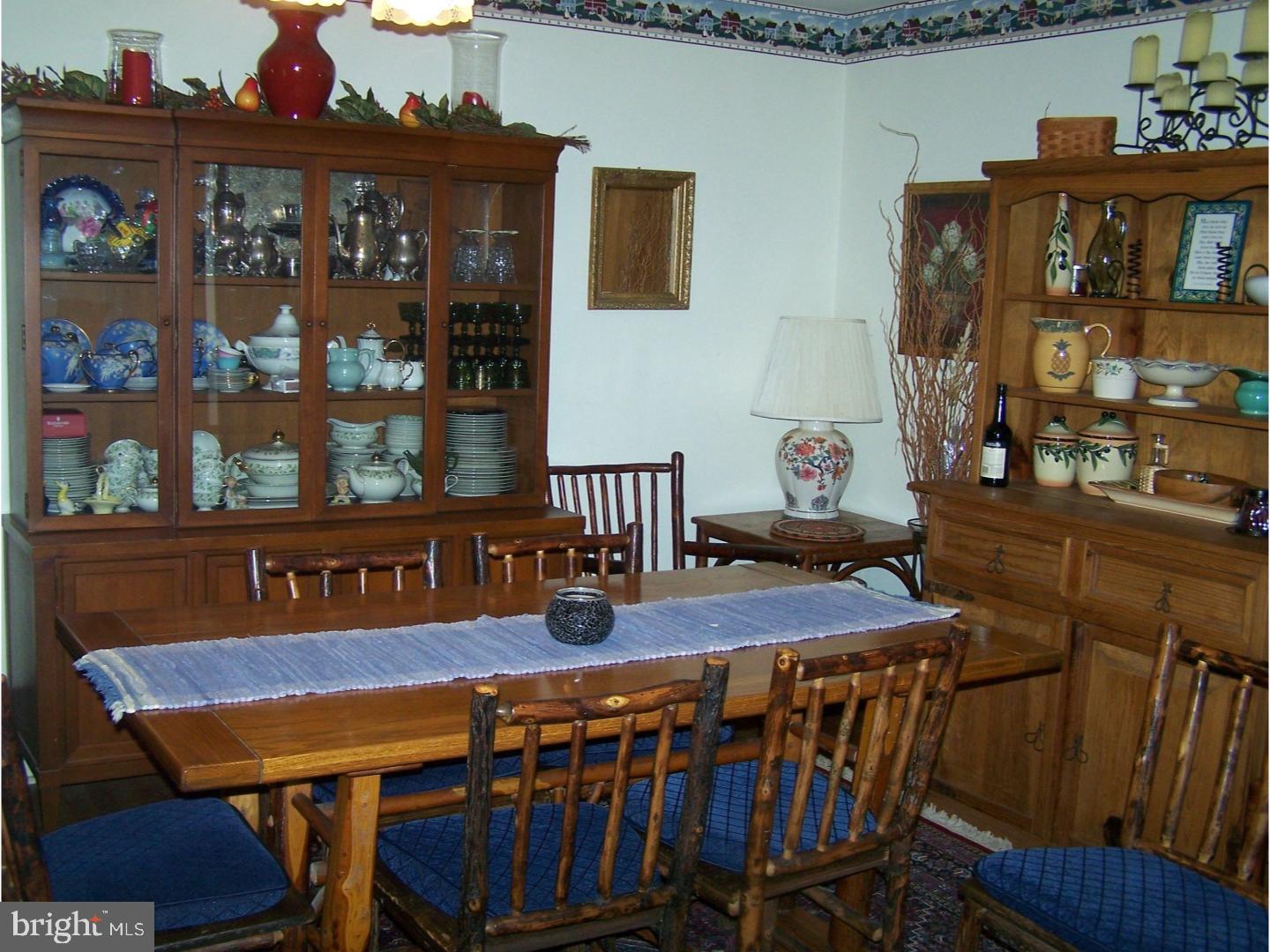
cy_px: 476
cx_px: 635
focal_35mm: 38
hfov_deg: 49.0
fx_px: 1394
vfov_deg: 37.7
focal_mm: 6.3
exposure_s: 1/60
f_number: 2.8
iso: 160
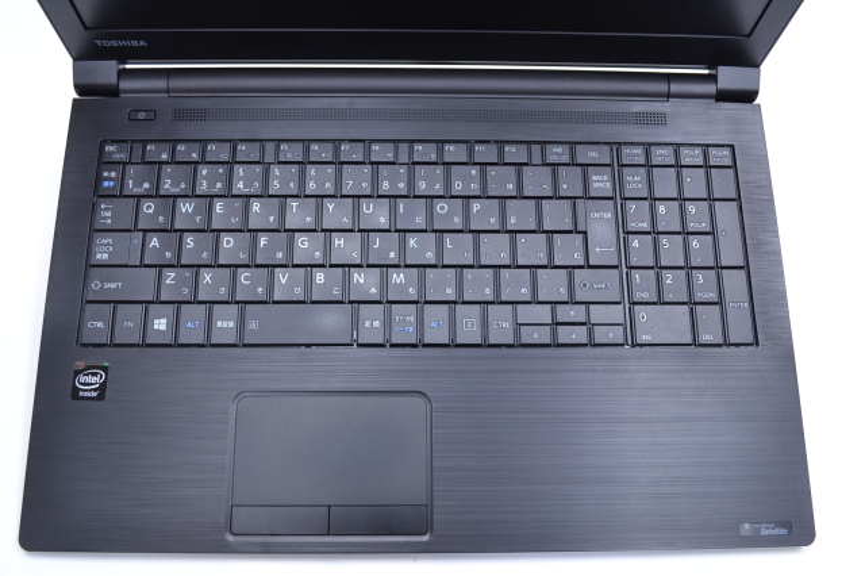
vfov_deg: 39.9
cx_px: 432
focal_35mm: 33
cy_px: 288
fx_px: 792
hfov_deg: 57.2
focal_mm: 22
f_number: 5.6
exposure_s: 1/4
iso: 100
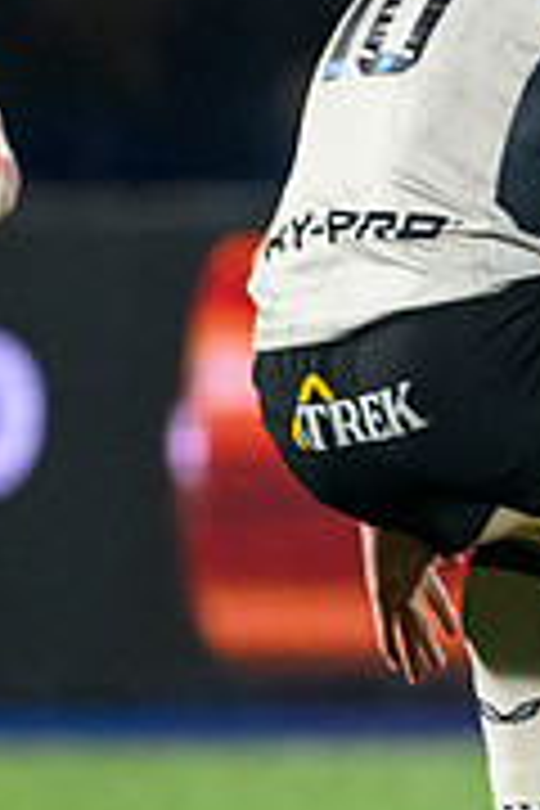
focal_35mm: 2276
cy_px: 514
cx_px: 2048
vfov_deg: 0.9
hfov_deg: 0.6
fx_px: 51206
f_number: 3.2
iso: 5000
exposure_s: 1/1600
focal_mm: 400
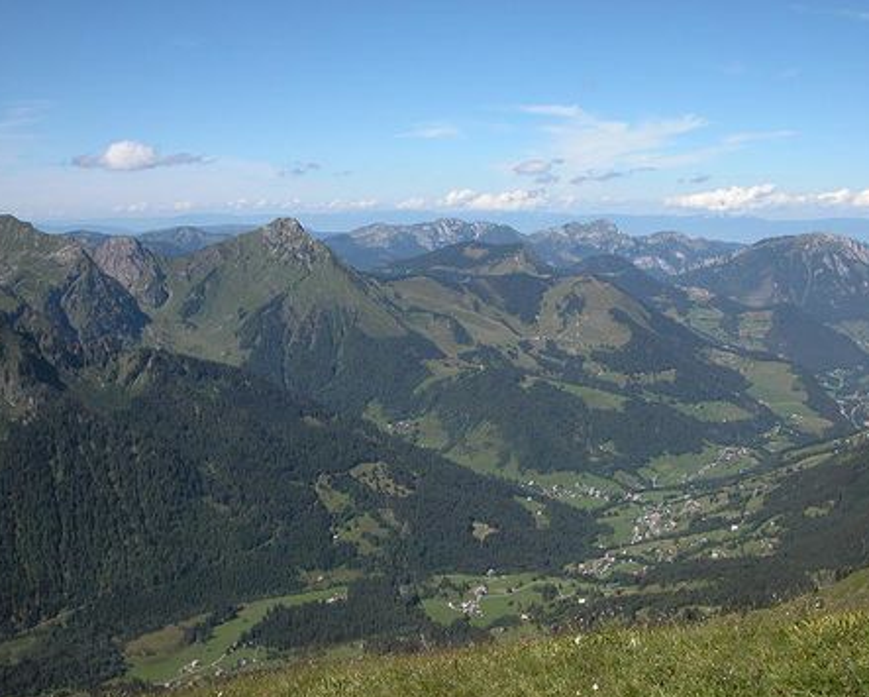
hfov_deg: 49.0
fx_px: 952
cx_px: 457
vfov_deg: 40.2
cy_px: 351
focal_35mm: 37
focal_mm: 8.9
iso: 100
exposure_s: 1/370
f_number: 6.3
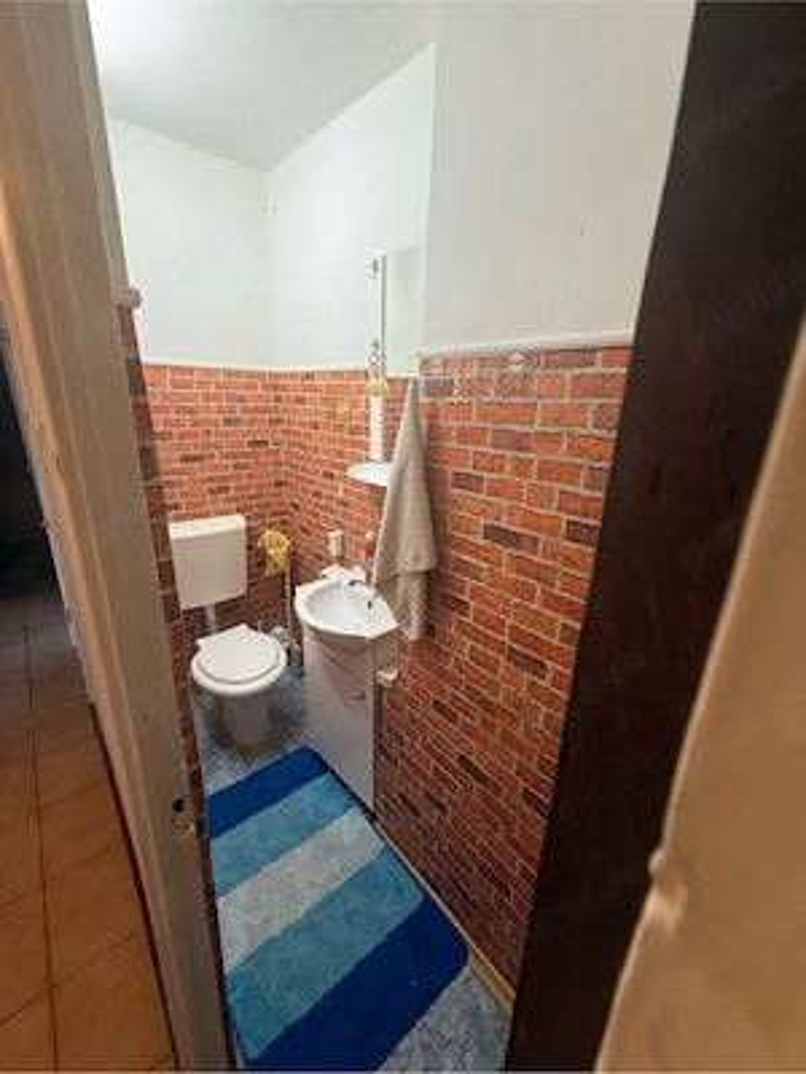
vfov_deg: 102.1
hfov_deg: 85.7
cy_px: 537
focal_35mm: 14
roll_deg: -2.1
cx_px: 403
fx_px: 435
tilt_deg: -17.4
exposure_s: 1/50
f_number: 2.2
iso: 200
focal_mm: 2.22
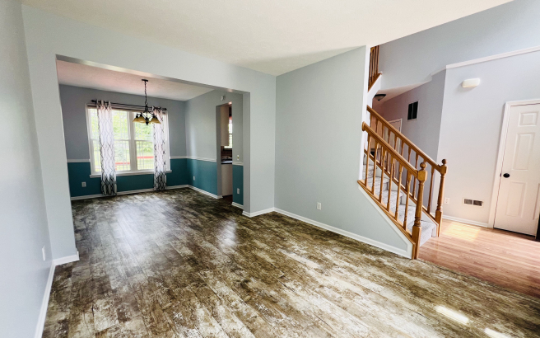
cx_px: 268
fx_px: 206
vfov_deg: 78.6
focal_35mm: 14
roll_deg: -0.9
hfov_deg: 105.3
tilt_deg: -7.8
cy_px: 172
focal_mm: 1.57
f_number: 1.8
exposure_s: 1/99
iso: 64
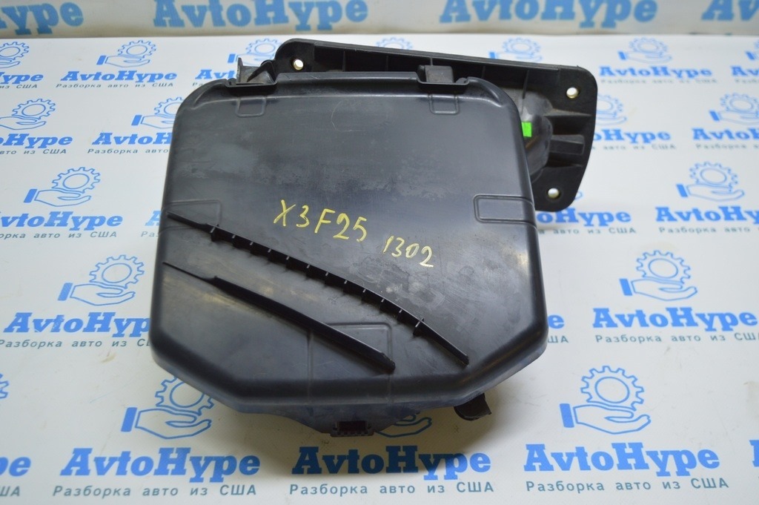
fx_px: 790
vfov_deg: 35.4
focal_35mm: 38
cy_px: 252
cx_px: 380
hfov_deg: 51.3
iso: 400
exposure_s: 1/50
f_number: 4
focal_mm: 25
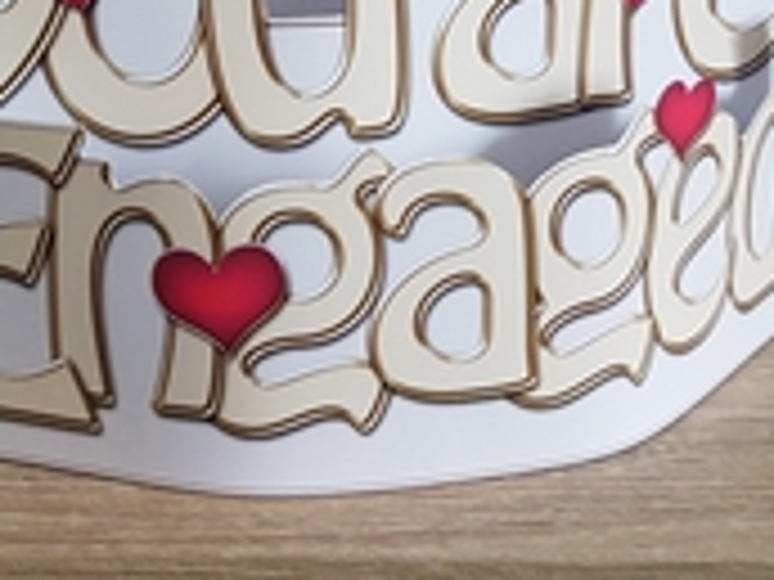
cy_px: -92
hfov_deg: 28.3
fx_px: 1520
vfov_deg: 20.4
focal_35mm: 68
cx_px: 225
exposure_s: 1/12
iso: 200
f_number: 1.7
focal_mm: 4.2
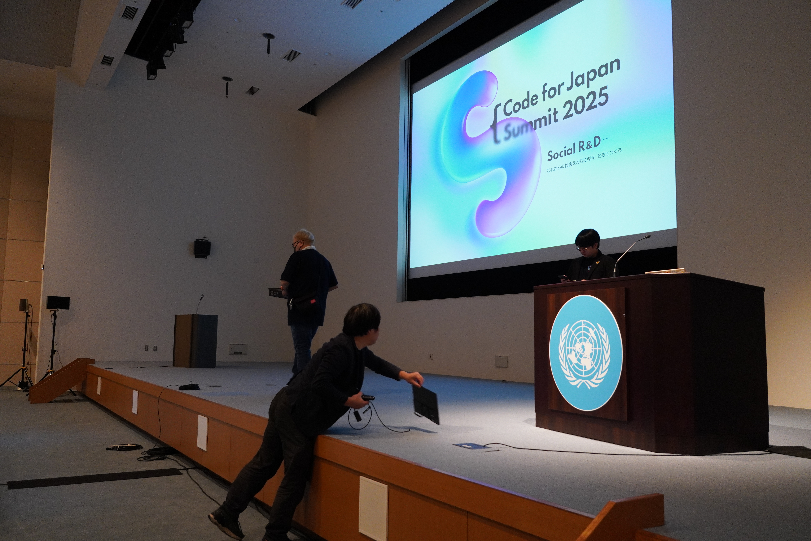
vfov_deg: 43.7
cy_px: 270
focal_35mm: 30
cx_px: 406
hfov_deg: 61.9
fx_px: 676
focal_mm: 20
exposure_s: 1/100
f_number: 4
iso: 1250
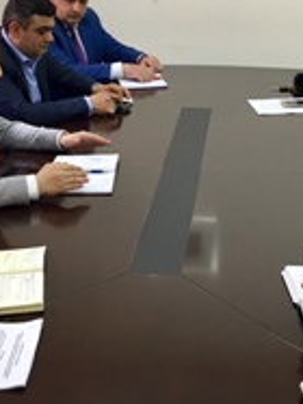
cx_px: 175
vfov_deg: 31.1
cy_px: 153
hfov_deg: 23.6
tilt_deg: -20.6
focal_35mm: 62
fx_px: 724
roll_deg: -1.1
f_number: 2.2
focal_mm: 4.15
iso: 100
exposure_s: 1/33
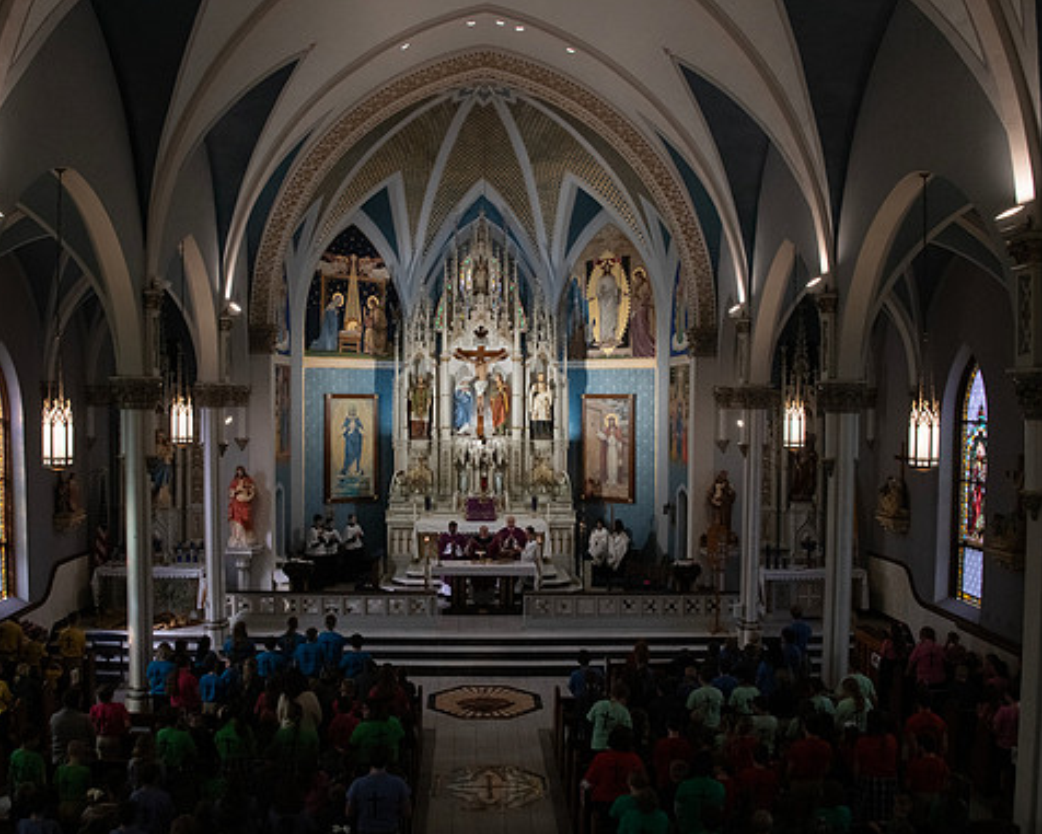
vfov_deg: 45.8
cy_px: 419
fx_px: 987
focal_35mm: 32
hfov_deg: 55.6
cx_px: 479
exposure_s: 1/100
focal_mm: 28
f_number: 13
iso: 4000
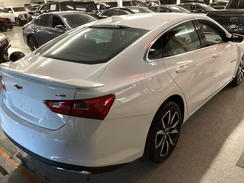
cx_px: 122
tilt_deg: -21.9
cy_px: 92
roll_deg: +2.0
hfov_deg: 58.4
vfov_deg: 45.4
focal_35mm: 31
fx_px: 219
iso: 250
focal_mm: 3.3
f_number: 2.4
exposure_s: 1/40
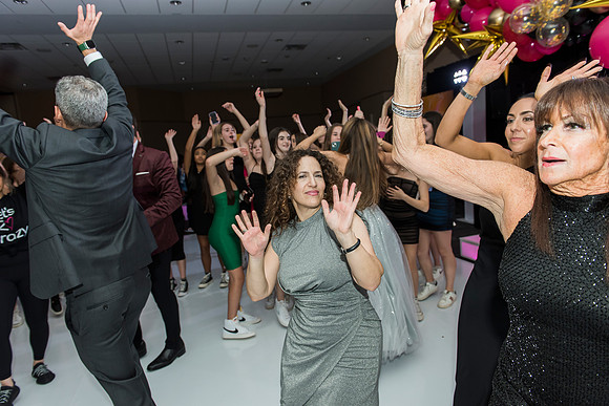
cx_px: 304
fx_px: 406
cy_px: 203
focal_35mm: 24
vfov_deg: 53.2
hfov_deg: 73.7
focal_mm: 24
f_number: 4
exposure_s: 1/100
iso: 1000
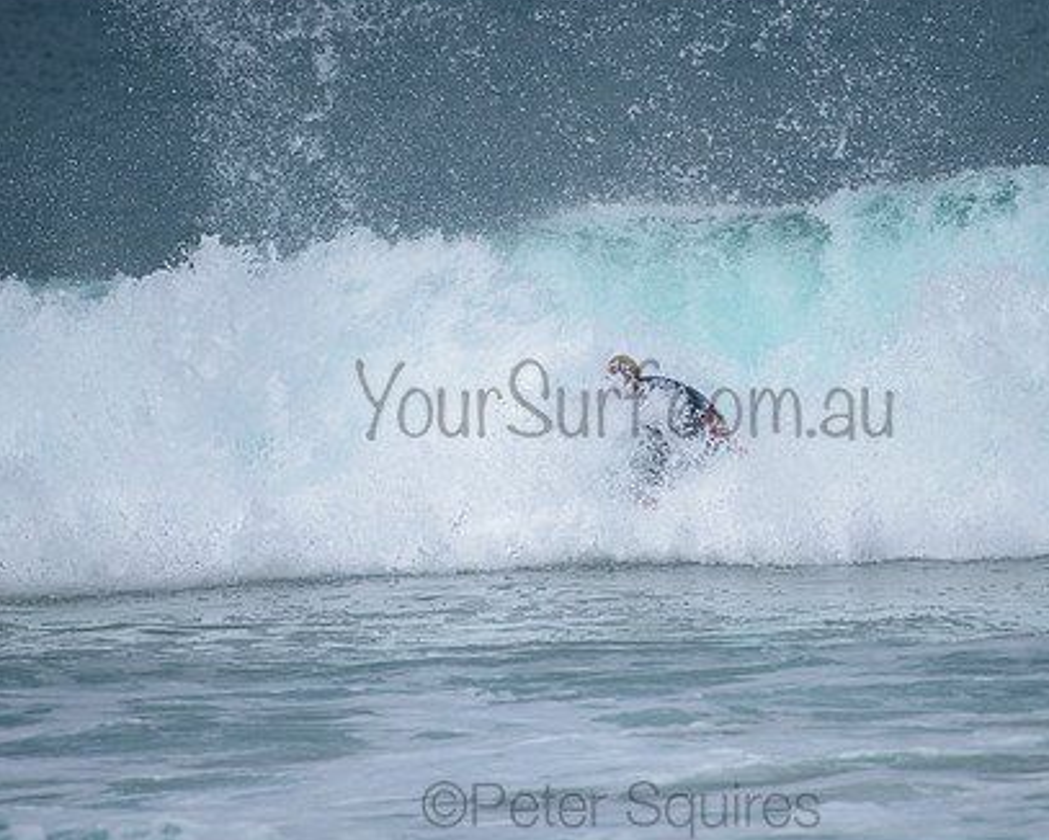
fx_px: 20780
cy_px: 377
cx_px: 621
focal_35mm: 669
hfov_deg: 2.9
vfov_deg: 2.3
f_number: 5.6
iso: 220
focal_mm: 500
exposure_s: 1/2000
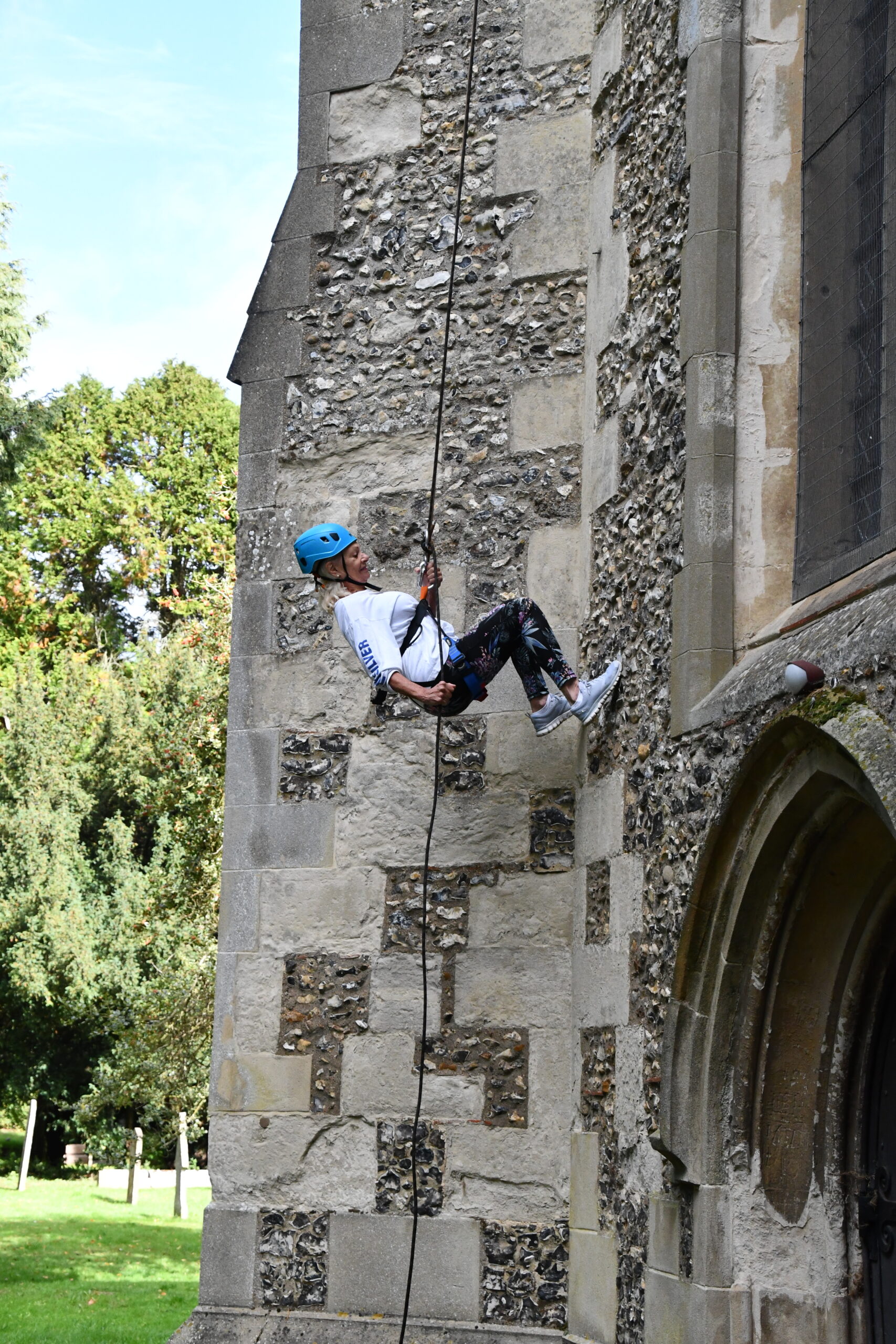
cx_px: 448
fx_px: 2575
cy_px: 672
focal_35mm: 69
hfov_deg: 19.7
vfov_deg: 29.2
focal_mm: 46
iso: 2000
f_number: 8
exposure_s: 1/1600
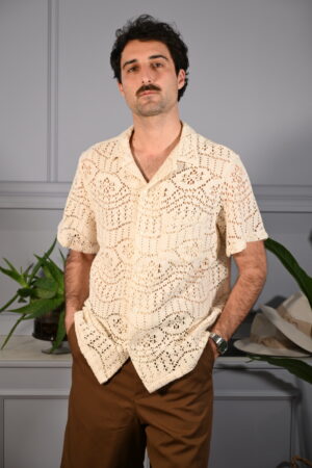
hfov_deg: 18.9
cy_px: 234
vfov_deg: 28.1
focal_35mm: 72
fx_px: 936
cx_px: 156
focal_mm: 48
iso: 500
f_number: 4.8
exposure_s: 1/30
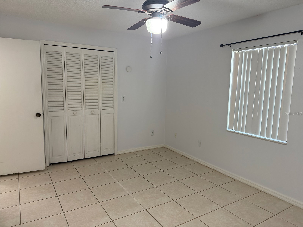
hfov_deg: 71.6
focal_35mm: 24
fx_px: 210
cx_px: 152
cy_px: 114
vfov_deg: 56.8
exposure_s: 1/60
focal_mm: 6.76
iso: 200
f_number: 1.78
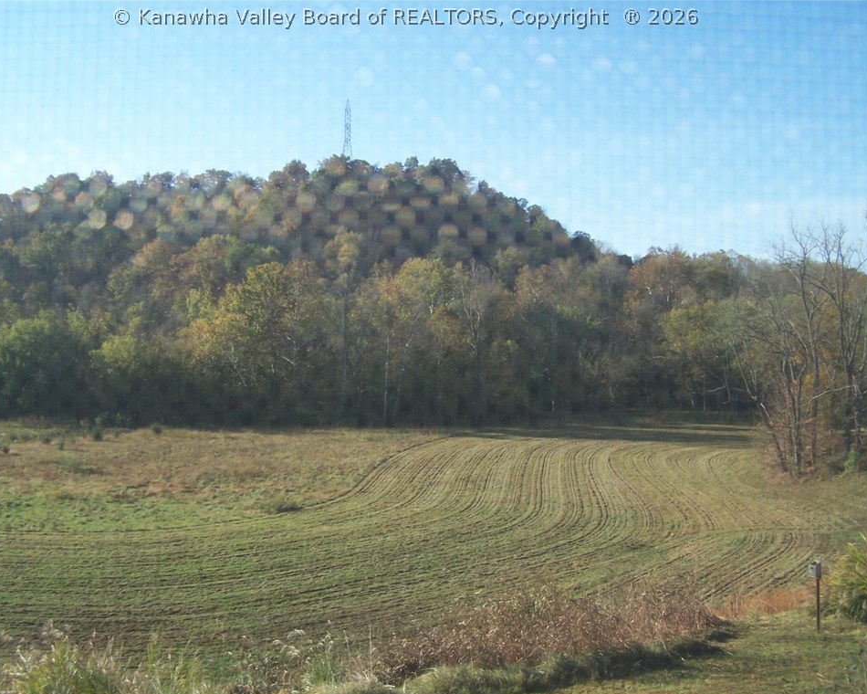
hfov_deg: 45.8
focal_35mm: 40
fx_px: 1026
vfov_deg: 37.3
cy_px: 350
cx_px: 404
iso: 80
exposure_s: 1/350
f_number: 2.8
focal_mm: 6.3
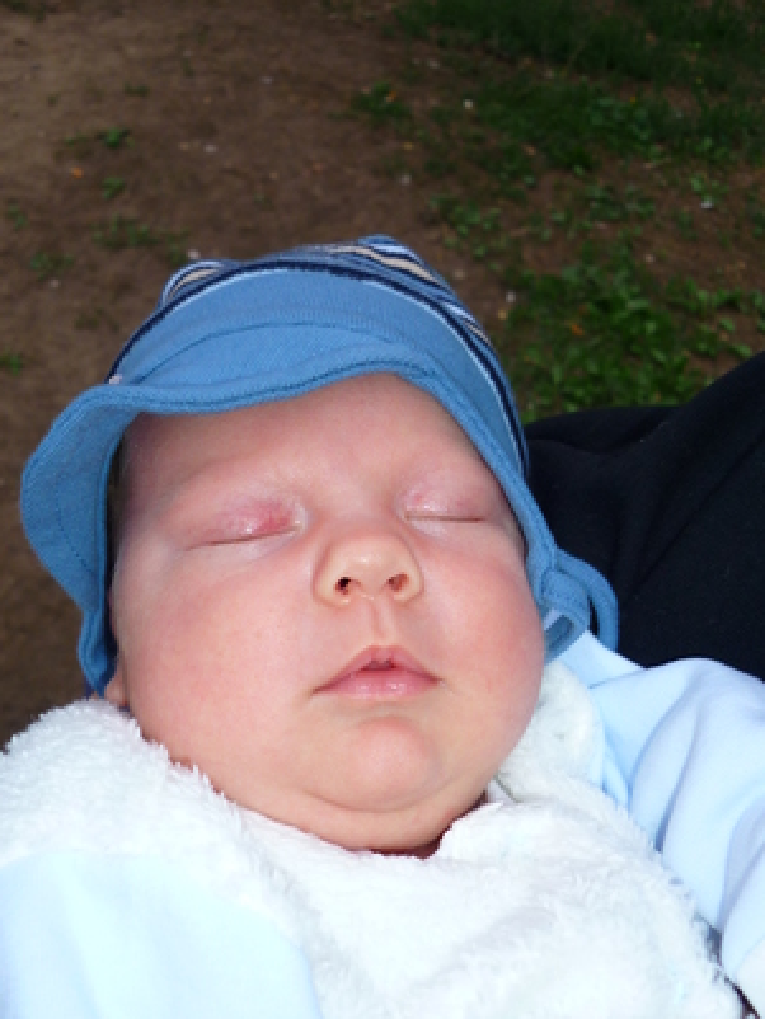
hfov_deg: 38.7
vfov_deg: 50.0
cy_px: 562
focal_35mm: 37
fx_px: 1090
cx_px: 371
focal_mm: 5.5
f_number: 2.8
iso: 100
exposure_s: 1/30
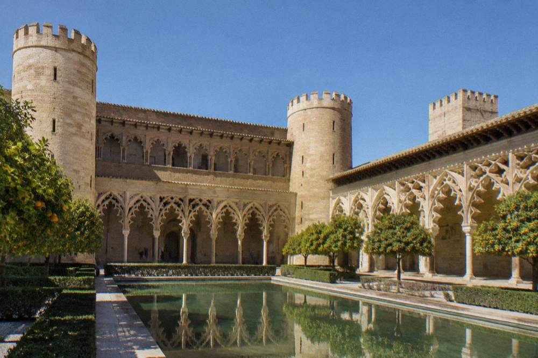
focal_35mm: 35
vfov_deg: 37.8
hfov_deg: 54.5
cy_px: 179
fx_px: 523
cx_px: 269
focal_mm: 35
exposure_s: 1/500
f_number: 7.1
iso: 400
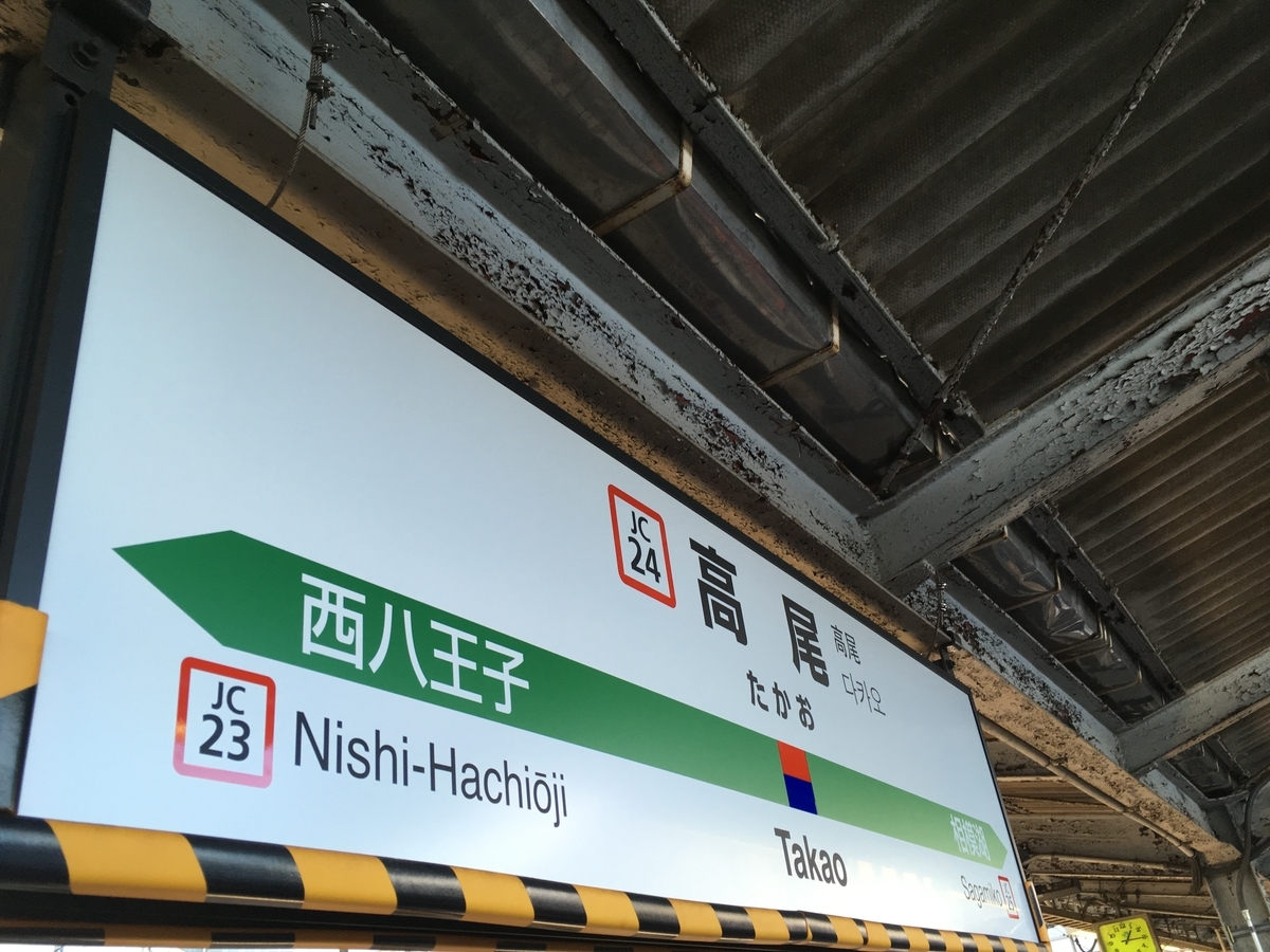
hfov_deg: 61.7
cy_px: 476
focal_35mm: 29
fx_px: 1064
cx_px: 635
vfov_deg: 48.2
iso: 40
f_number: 2.2
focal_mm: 4.15
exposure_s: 1/120
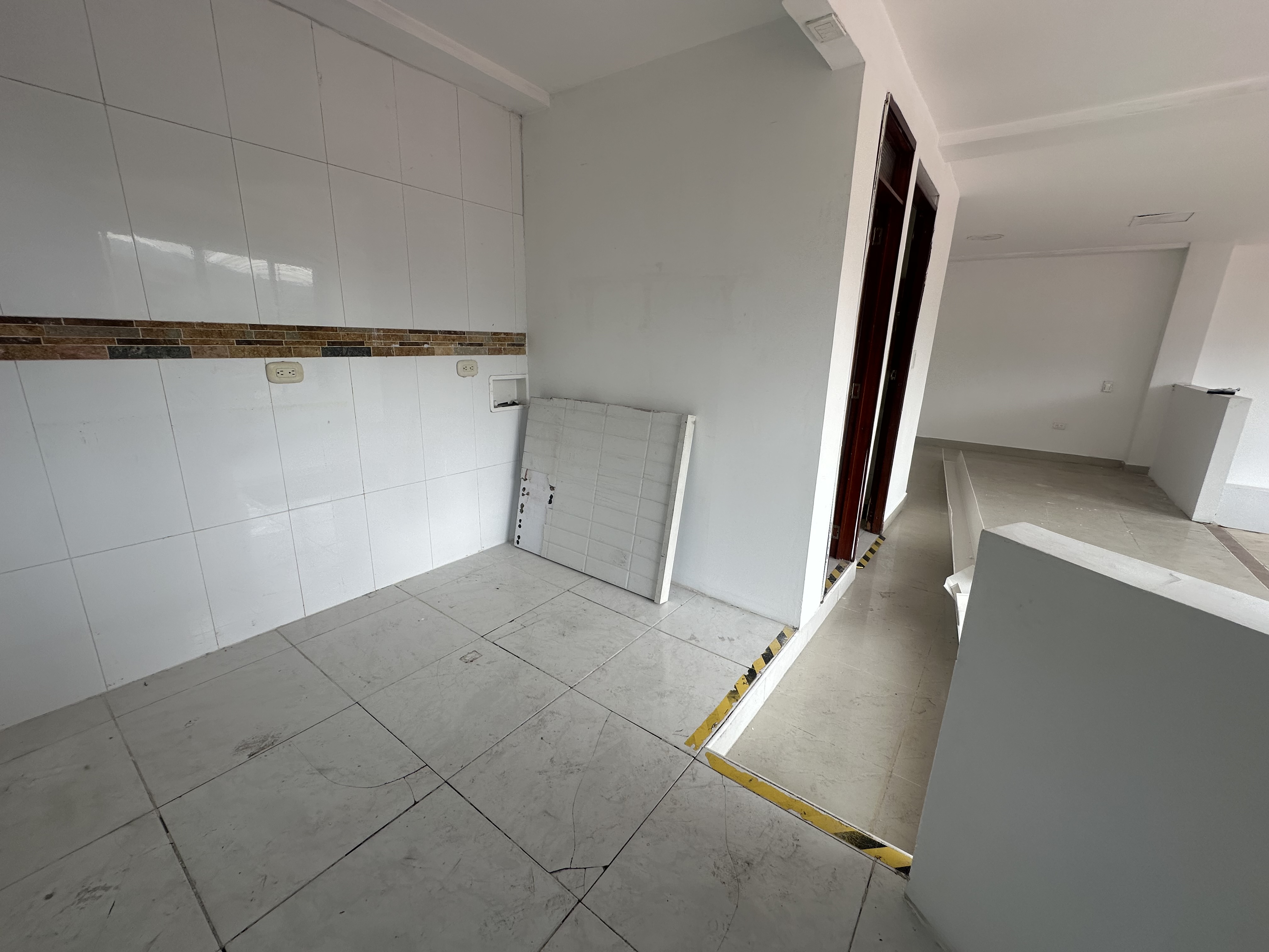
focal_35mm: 14
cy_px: 476
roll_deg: -3.1
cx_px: 634
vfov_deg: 85.7
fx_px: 513
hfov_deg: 102.1
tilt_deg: -13.7
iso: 40
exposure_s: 1/143
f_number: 2.2
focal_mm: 2.22
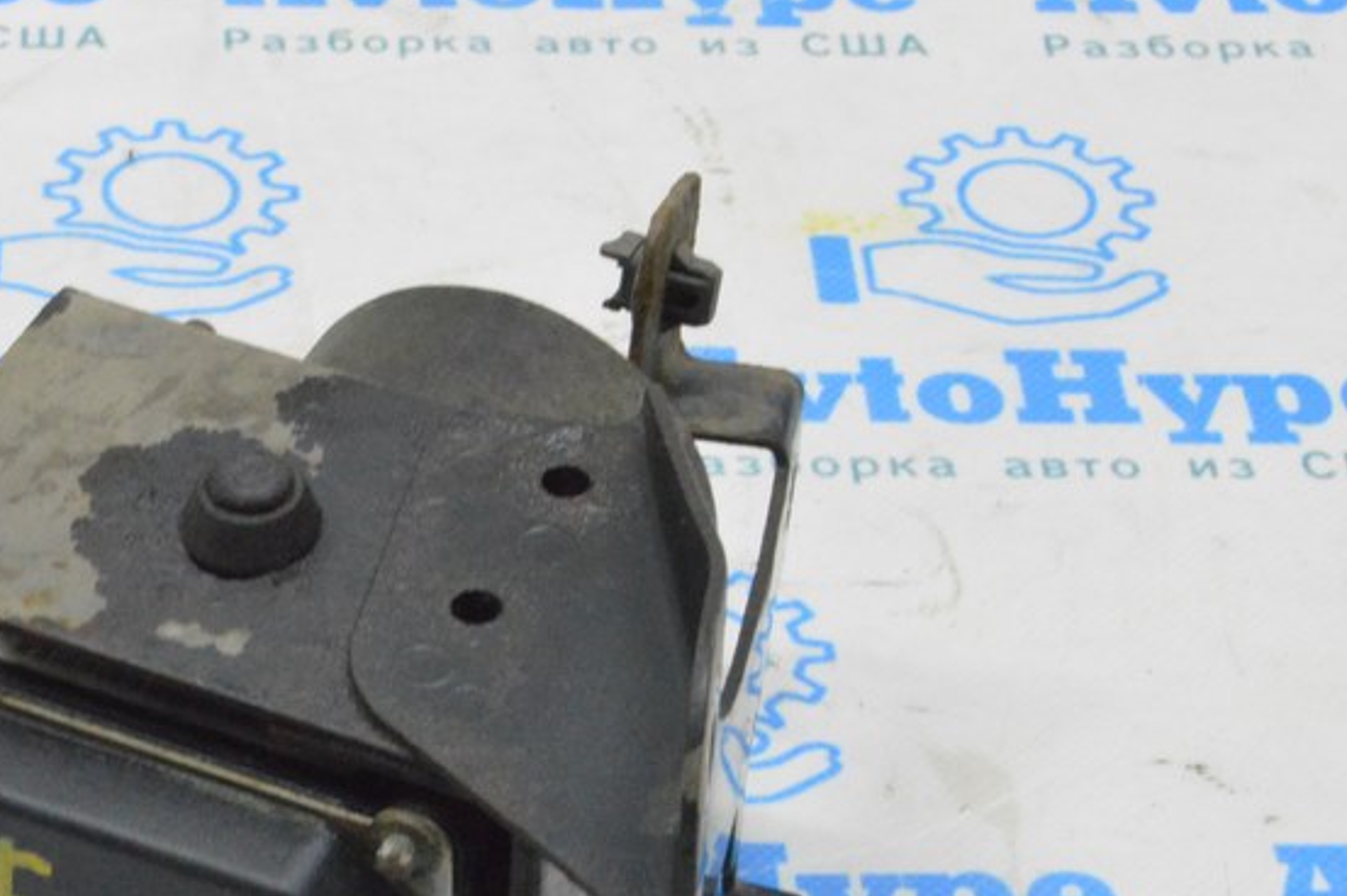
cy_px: 775
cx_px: 139
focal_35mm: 125
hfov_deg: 16.2
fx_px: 4671
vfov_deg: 10.9
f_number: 20
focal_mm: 45
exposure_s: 1/15
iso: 6400
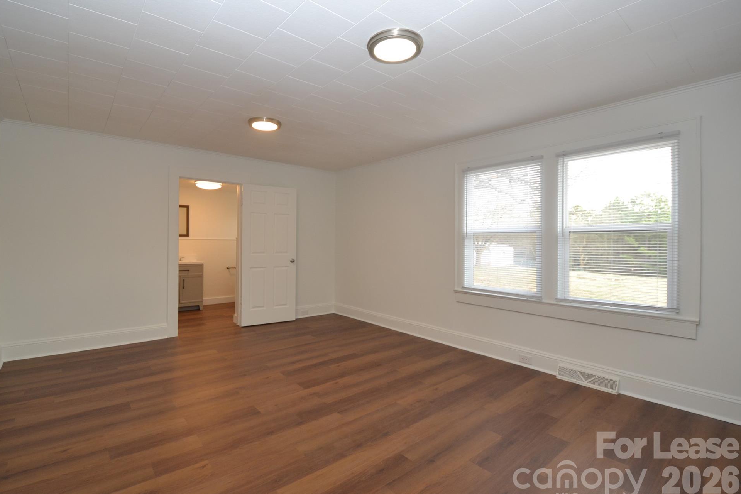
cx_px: 350
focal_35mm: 16
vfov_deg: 73.7
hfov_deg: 96.6
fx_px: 329
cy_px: 244
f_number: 4.5
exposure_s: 1/80
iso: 400
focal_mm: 10
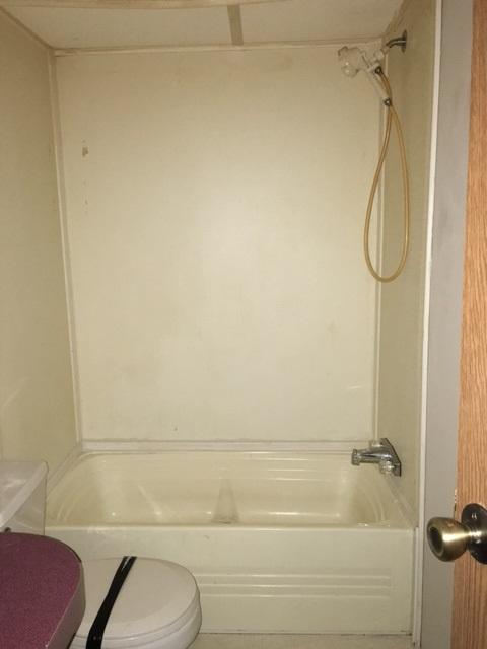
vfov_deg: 61.7
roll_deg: +1.6
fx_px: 544
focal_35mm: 29
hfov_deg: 48.2
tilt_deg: -10.1
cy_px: 324
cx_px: 244
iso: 160
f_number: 2.2
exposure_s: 1/16
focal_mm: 4.15
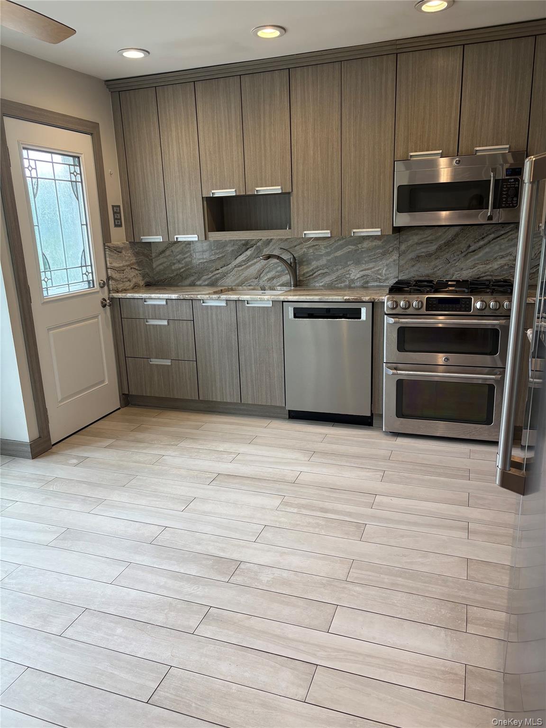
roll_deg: +2.1
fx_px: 547
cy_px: 364
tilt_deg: -13.4
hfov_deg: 53.1
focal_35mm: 26
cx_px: 273
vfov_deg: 67.3
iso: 64
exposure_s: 1/120
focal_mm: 5.96
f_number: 1.6
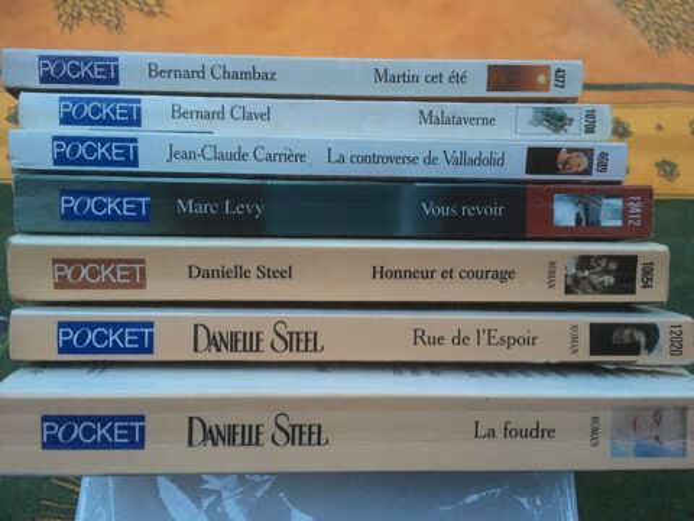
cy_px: 260
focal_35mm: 29
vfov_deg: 48.2
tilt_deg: -67.1
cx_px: 347
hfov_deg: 61.7
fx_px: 581
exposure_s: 1/17
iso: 500
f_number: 2.2
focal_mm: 4.15
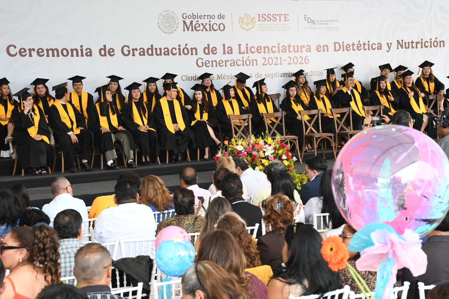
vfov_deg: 20.3
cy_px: 150
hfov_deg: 30.1
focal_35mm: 67
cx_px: 224
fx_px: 836
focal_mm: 45
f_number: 7.1
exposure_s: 1/125
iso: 800
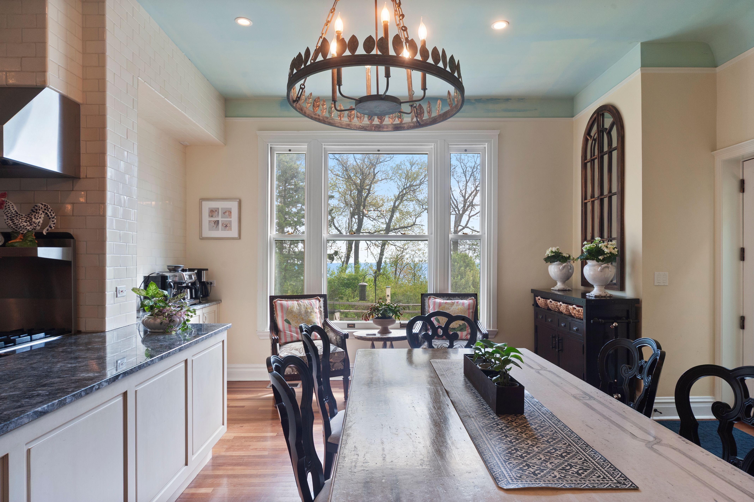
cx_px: 377
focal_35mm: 22
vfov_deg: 57.1
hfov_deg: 78.6
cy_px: 251
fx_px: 460
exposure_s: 1/30
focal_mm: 22
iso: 400
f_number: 8
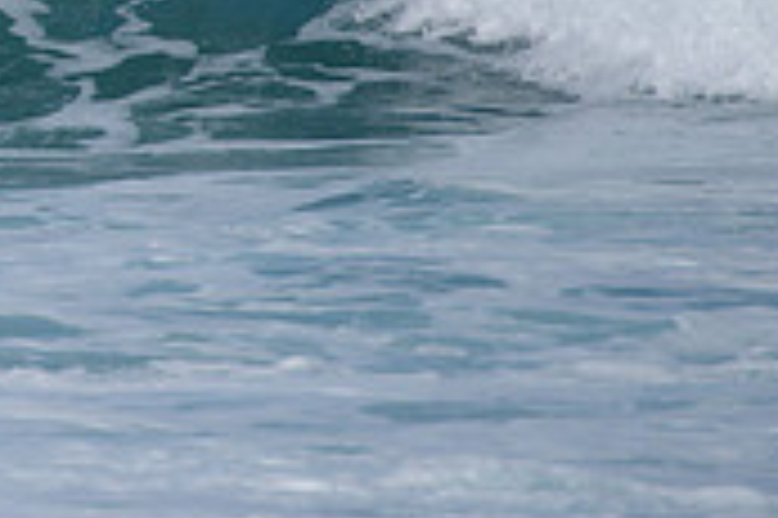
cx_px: -481
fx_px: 36293
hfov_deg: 1.2
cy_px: -182
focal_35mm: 1681
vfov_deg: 0.8
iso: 250
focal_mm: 500
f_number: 6.3
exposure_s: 1/2500
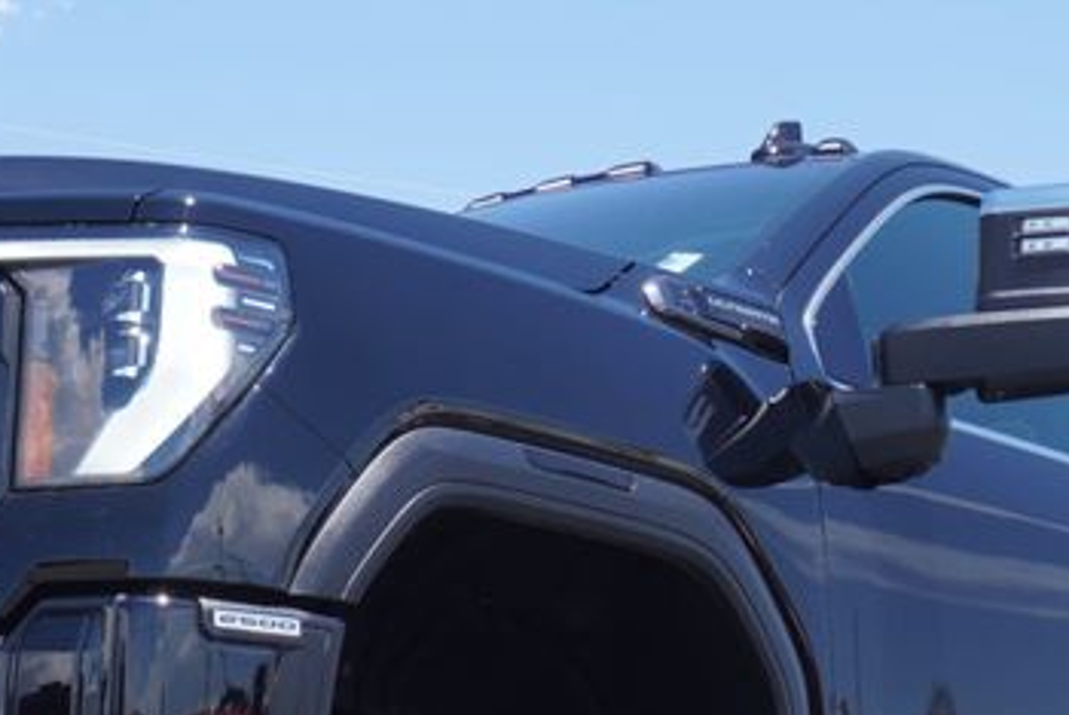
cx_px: 492
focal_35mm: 114
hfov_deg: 17.9
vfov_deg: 11.8
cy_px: 798
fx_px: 3388
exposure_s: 1/160
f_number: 7.1
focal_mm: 26
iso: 100
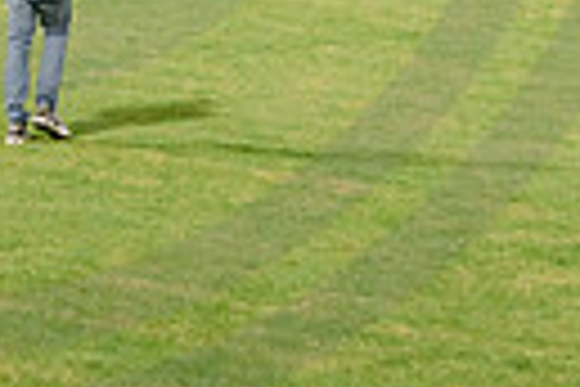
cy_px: -331
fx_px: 5058
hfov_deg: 6.5
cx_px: -85
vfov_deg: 4.3
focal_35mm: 314
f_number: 4
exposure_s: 1/160
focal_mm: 70
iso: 2000
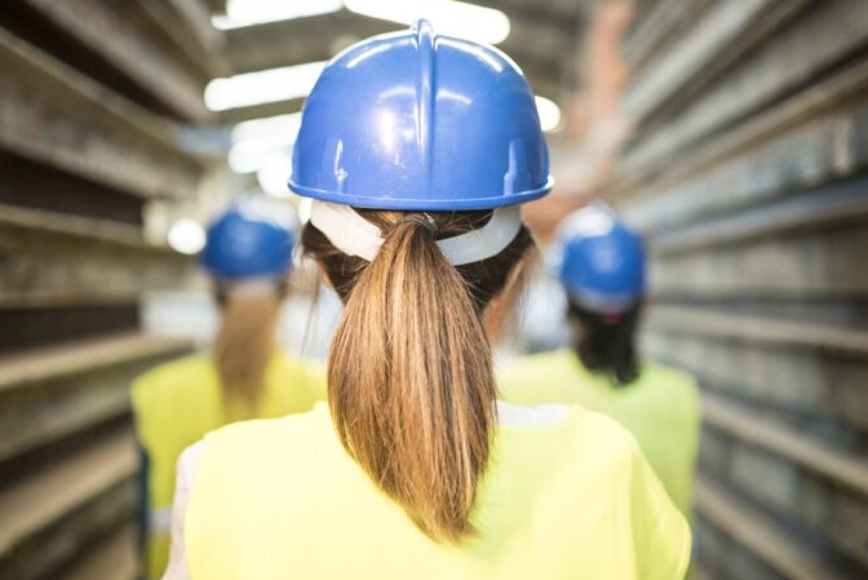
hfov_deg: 48.4
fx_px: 965
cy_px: 272
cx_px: 416
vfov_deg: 33.4
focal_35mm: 40
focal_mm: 35
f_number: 1.4
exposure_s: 1/160
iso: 2000
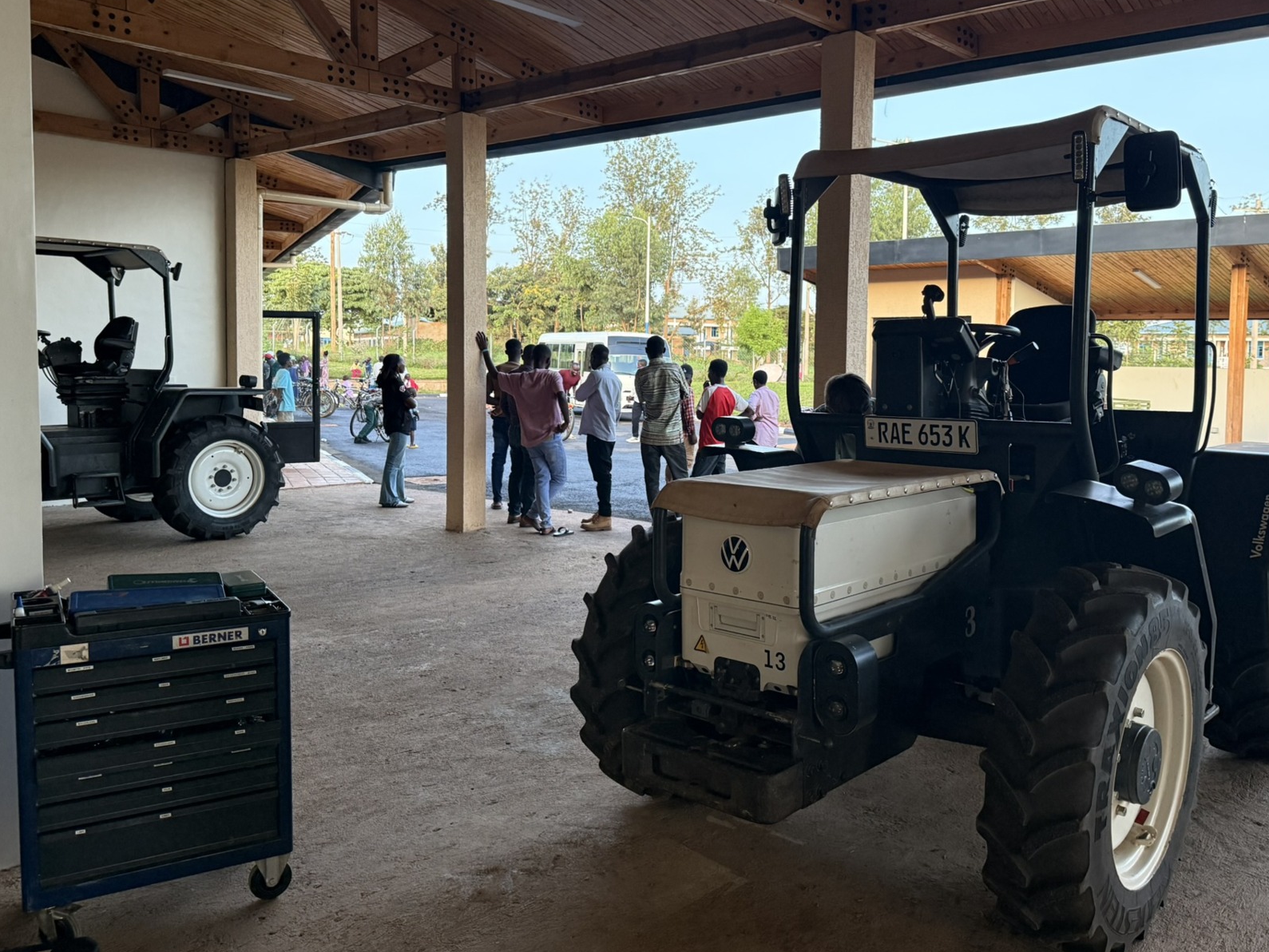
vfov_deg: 48.1
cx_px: 688
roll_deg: -0.7
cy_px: 418
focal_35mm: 29
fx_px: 1063
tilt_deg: -4.2
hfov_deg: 61.6
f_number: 1.78
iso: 320
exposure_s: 1/60
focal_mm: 6.76
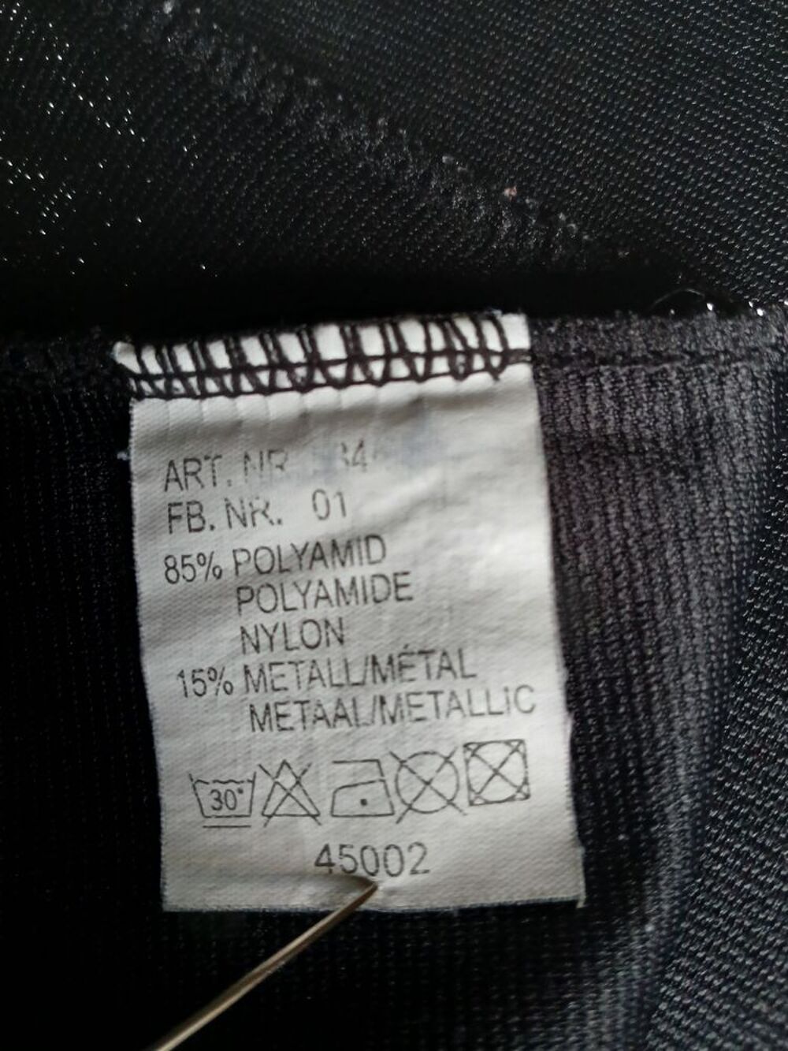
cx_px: 394
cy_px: 526
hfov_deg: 53.1
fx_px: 789
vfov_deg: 67.3
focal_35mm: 26
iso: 250
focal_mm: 3.98
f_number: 1.8
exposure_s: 1/25
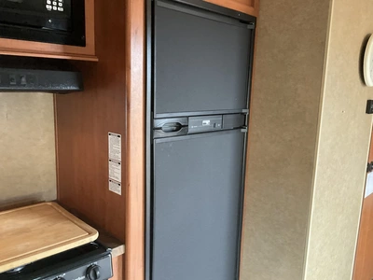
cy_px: 140
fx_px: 312
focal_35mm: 29
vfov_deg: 48.2
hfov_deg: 61.7
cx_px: 186
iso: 250
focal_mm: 3
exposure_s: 1/60
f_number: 1.8
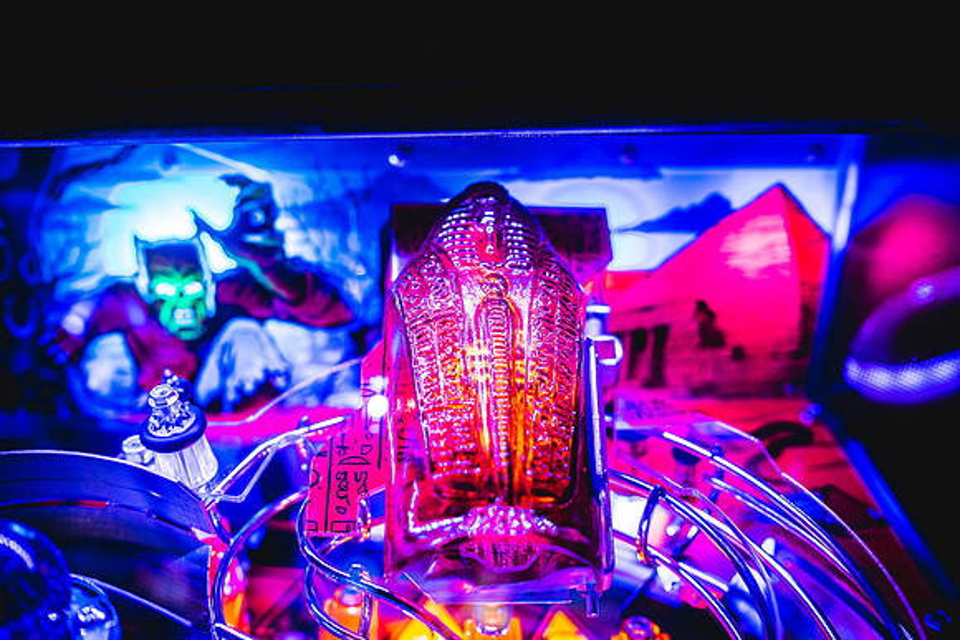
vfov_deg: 37.9
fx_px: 934
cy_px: 320
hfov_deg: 54.4
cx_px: 480
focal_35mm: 35
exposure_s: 1/30
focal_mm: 35
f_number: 3.5
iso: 320
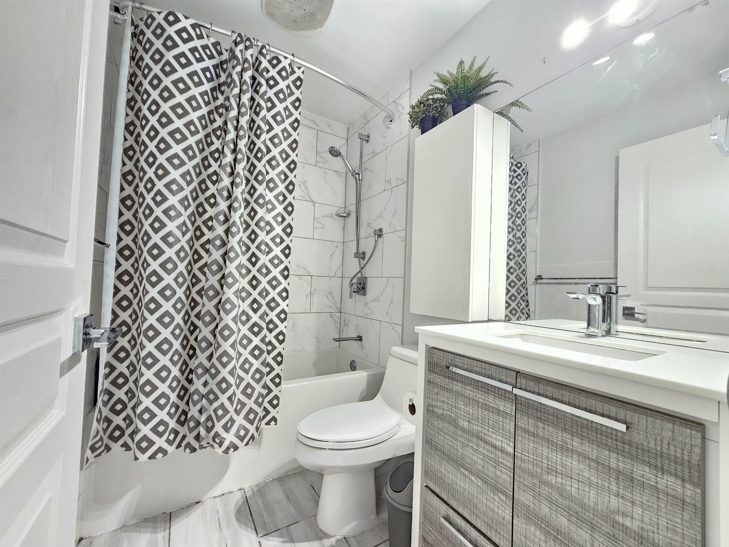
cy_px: 274
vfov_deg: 89.9
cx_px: 364
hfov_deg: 106.2
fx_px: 274
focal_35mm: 13
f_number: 2.2
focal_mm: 2.2
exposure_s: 1/40
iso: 400
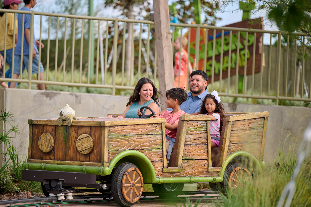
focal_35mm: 200
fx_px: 1728
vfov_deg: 6.9
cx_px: 156
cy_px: 104
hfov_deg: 10.3
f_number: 2.8
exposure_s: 1/1000
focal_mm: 200
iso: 100
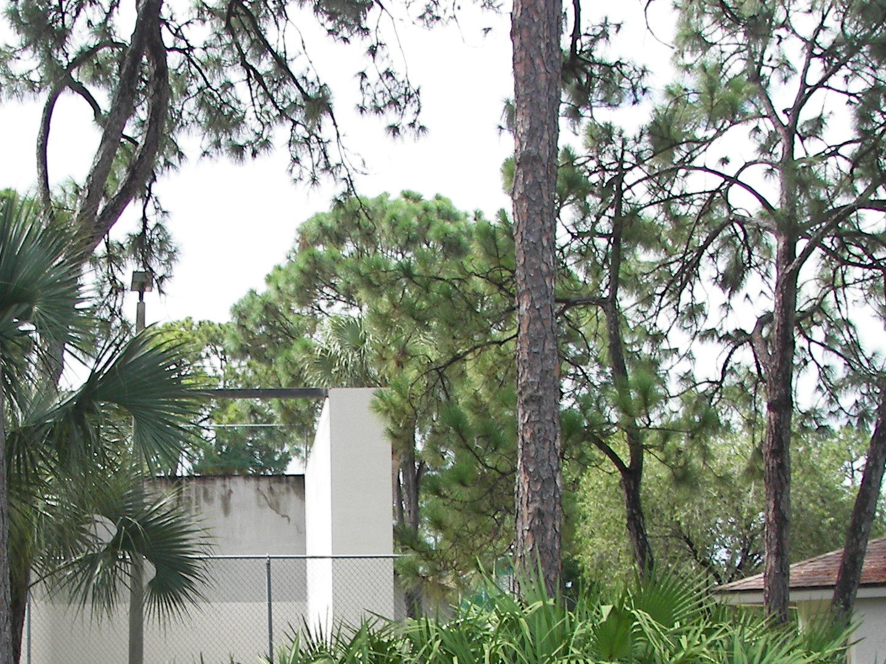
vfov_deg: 22.1
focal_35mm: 65
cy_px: 591
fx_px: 1664
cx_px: 265
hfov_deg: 29.5
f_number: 2.8
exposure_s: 1/250
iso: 50
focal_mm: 6
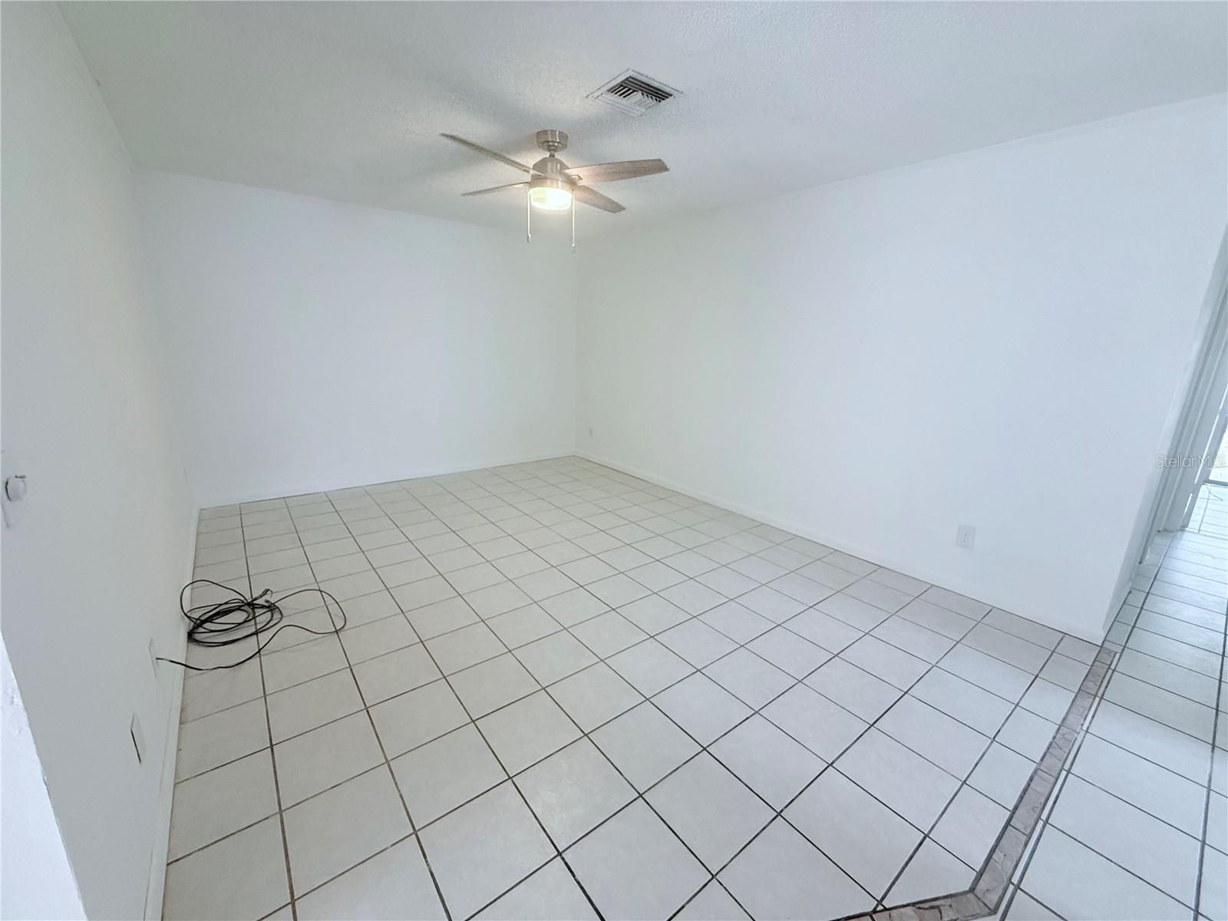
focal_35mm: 14
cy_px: 460
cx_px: 614
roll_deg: -1.9
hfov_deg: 102.1
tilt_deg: -13.5
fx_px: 497
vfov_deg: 85.7
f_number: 2.2
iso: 320
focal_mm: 2.22
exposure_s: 1/120
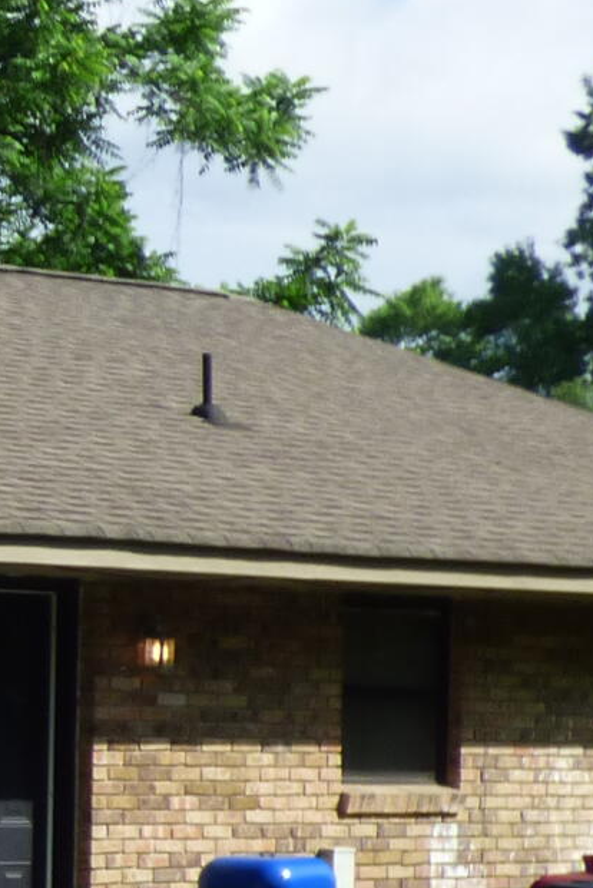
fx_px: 4220
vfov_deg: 11.9
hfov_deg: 7.5
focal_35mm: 171
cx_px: -814
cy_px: 897
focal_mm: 5.97
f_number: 3.4
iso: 100
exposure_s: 1/800
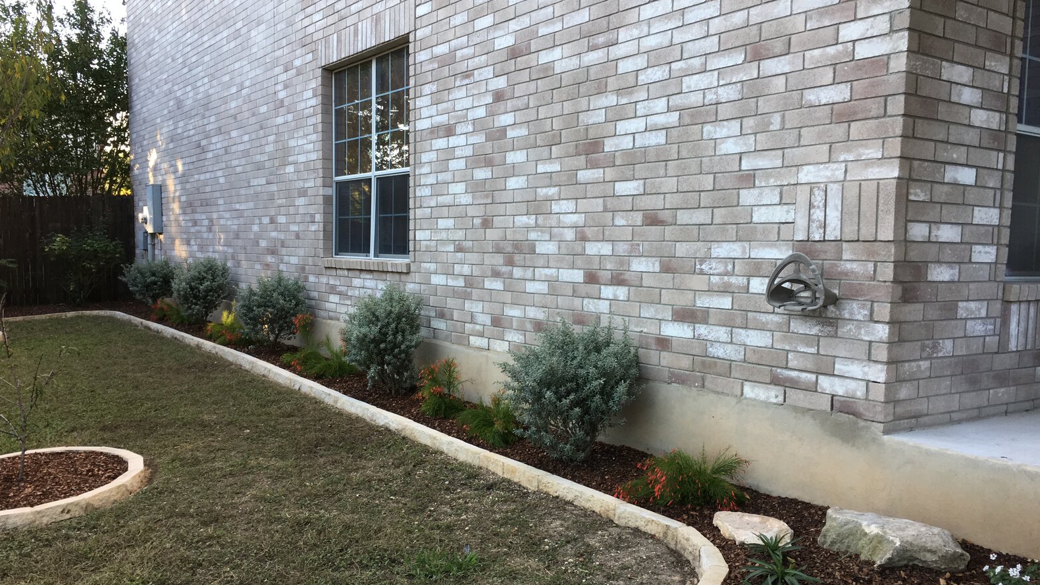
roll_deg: -1.4
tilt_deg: -4.9
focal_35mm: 32
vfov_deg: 36.6
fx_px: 883
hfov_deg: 61.0
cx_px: 519
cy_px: 336
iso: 32
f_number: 2.2
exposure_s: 1/120
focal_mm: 4.15
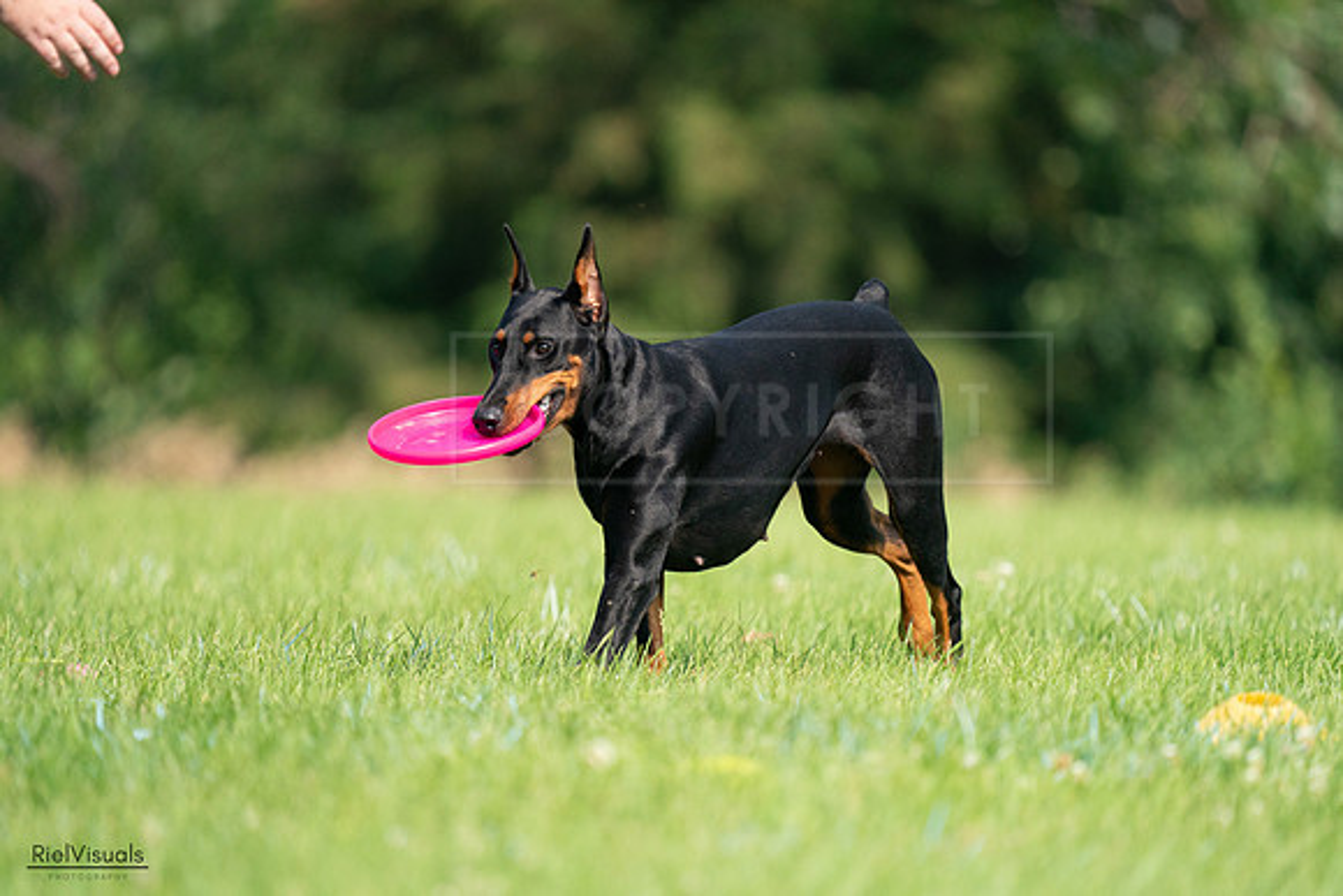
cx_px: 672
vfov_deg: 2.3
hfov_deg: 3.4
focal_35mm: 600
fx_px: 22388
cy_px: 448
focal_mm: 600
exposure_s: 1/4000
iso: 2000
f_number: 6.3
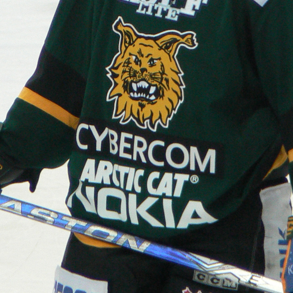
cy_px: 49
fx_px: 8130
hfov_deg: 2.1
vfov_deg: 2.1
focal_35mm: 849
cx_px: 145
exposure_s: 1/50
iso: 200
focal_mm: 72
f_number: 4
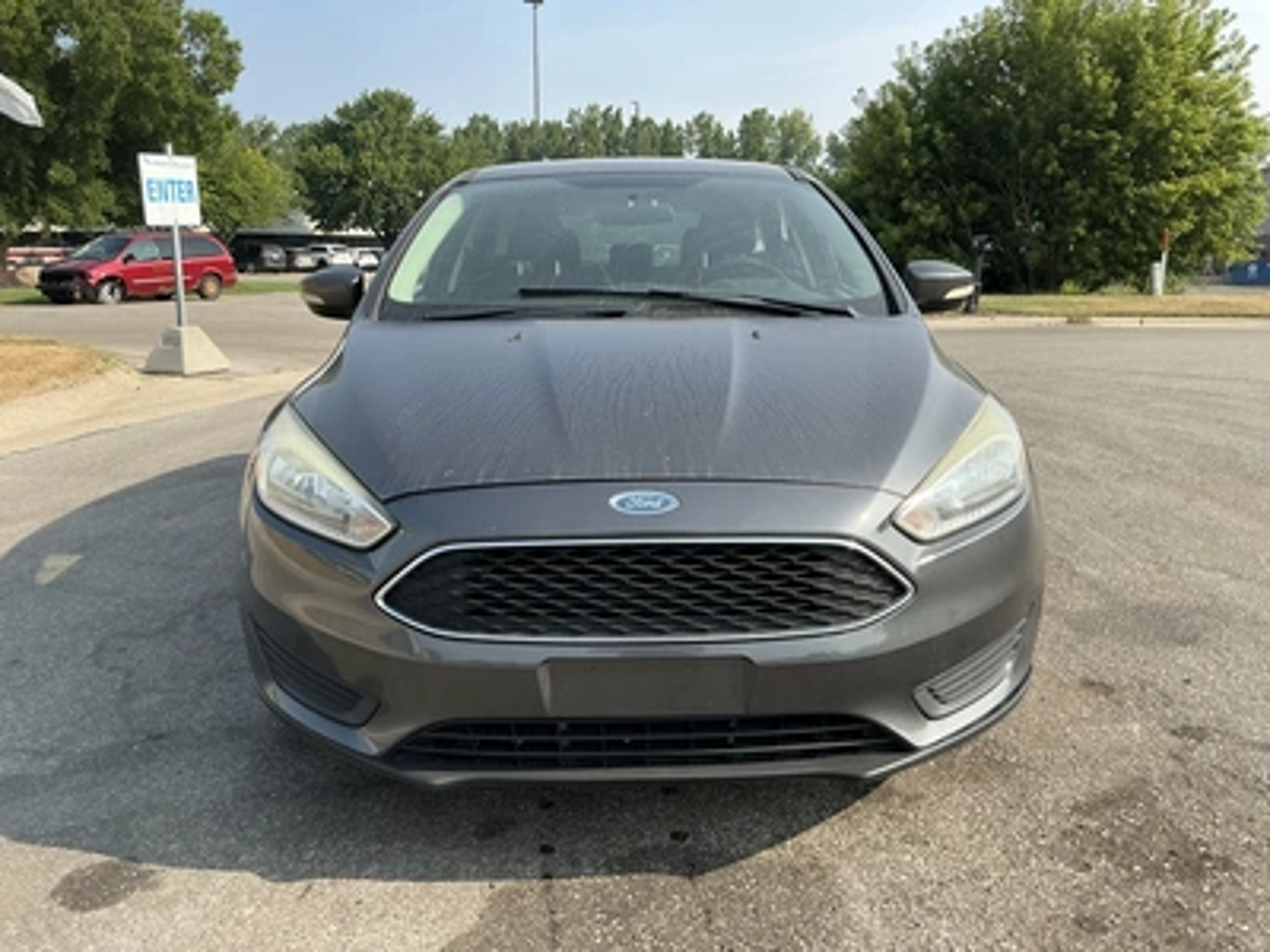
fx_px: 1027
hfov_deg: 63.4
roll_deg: +0.1
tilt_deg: -7.9
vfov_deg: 49.7
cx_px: 635
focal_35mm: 28
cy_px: 476
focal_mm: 3
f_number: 1.8
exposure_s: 1/929
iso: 25
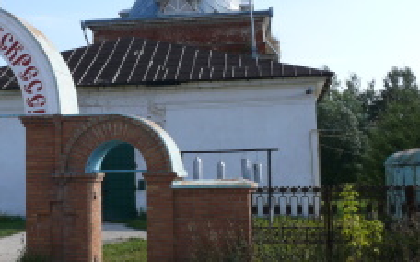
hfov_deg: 35.0
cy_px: 91
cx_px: 109
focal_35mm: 57
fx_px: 652
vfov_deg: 22.6
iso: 100
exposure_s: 1/400
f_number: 5.6
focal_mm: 7.4
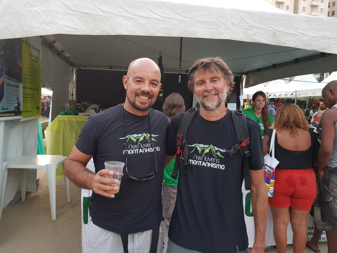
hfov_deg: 67.3
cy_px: 126
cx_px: 168
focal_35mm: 26
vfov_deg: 53.1
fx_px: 253
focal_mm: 4.2
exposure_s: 1/60
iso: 80
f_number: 1.7
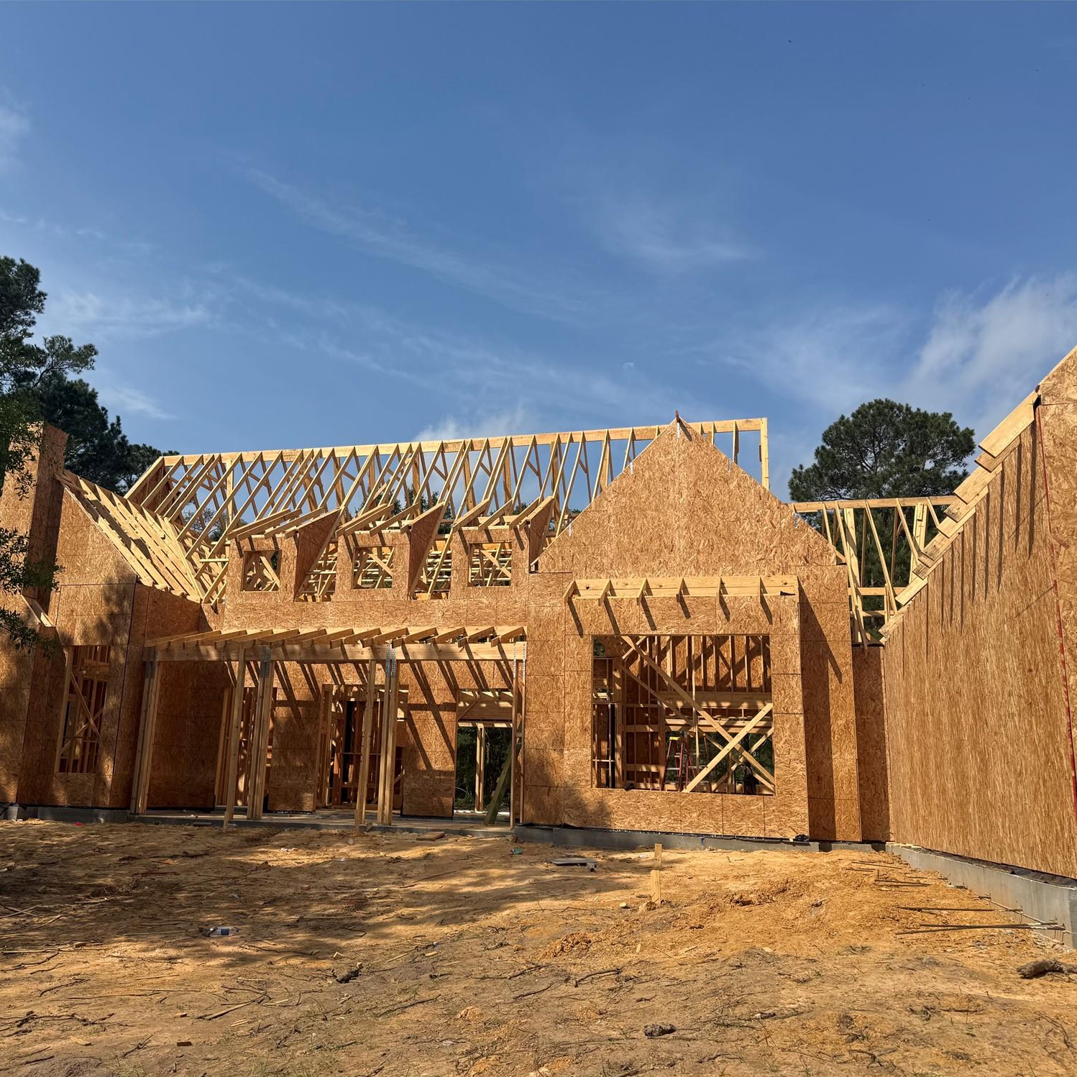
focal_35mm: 29
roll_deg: -1.7
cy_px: 551
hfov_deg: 55.4
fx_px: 1021
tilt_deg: +13.3
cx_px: 454
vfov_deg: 55.6
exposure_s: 1/6173
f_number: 1.78
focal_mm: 6.76
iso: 80
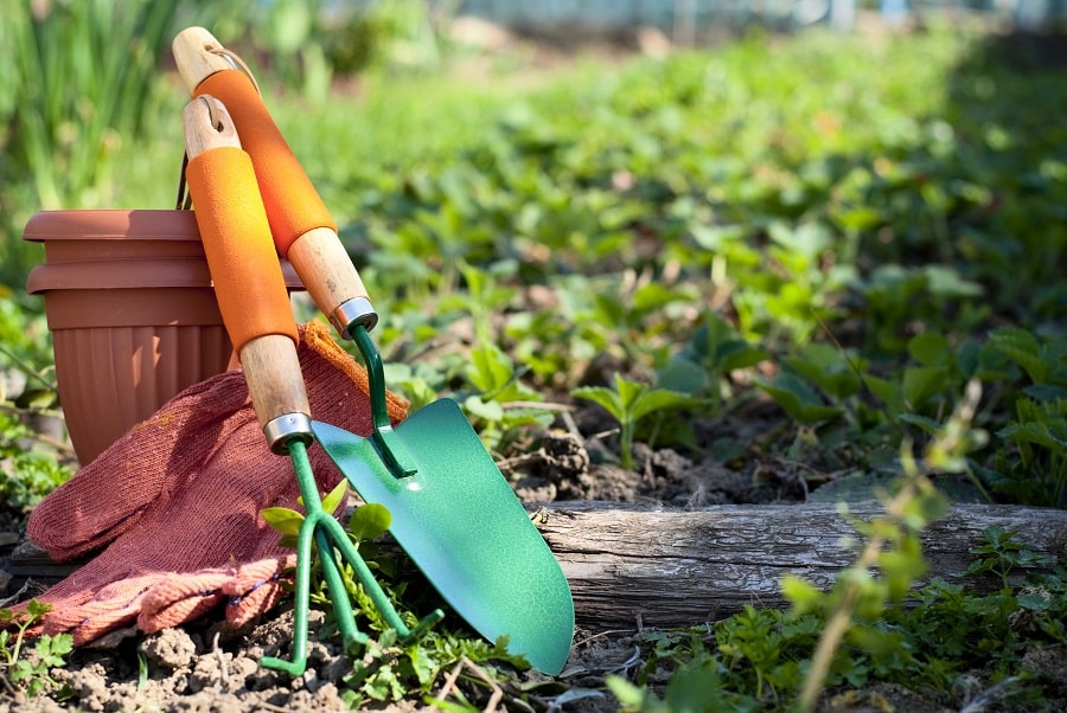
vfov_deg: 18.2
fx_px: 2225
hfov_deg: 27.0
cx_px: 534
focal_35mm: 75
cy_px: 356
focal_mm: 50
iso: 100
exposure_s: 1/250
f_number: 4
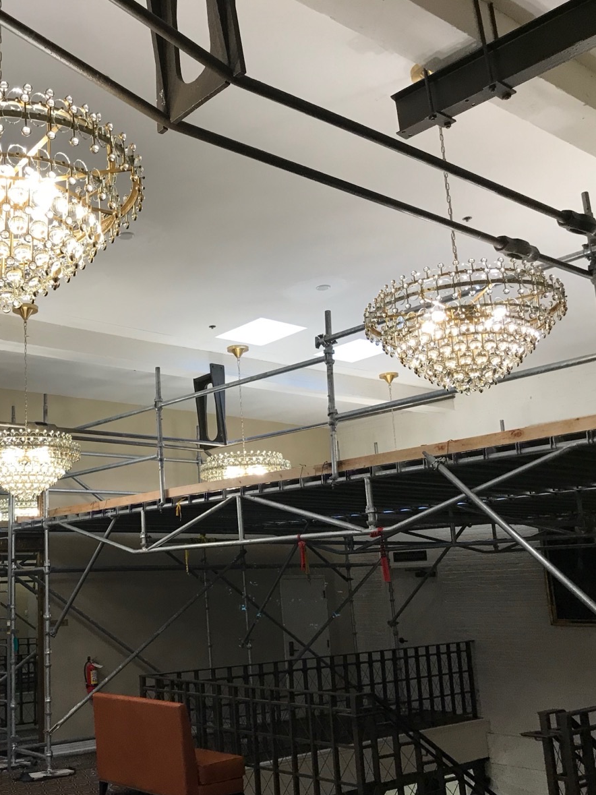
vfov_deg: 49.0
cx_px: 138
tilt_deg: +11.4
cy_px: 403
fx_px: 873
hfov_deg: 36.7
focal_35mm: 38
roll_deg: +1.2
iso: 25
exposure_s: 1/40
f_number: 1.8
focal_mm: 3.99
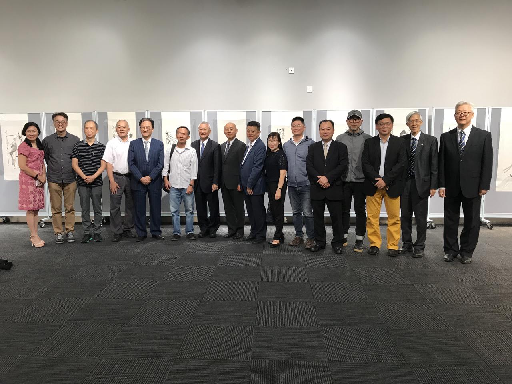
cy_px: 192
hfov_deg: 63.4
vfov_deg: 49.7
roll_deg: +0.8
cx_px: 256
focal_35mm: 28
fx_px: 414
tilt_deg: -7.9
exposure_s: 1/33
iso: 32
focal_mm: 3.99
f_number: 1.8
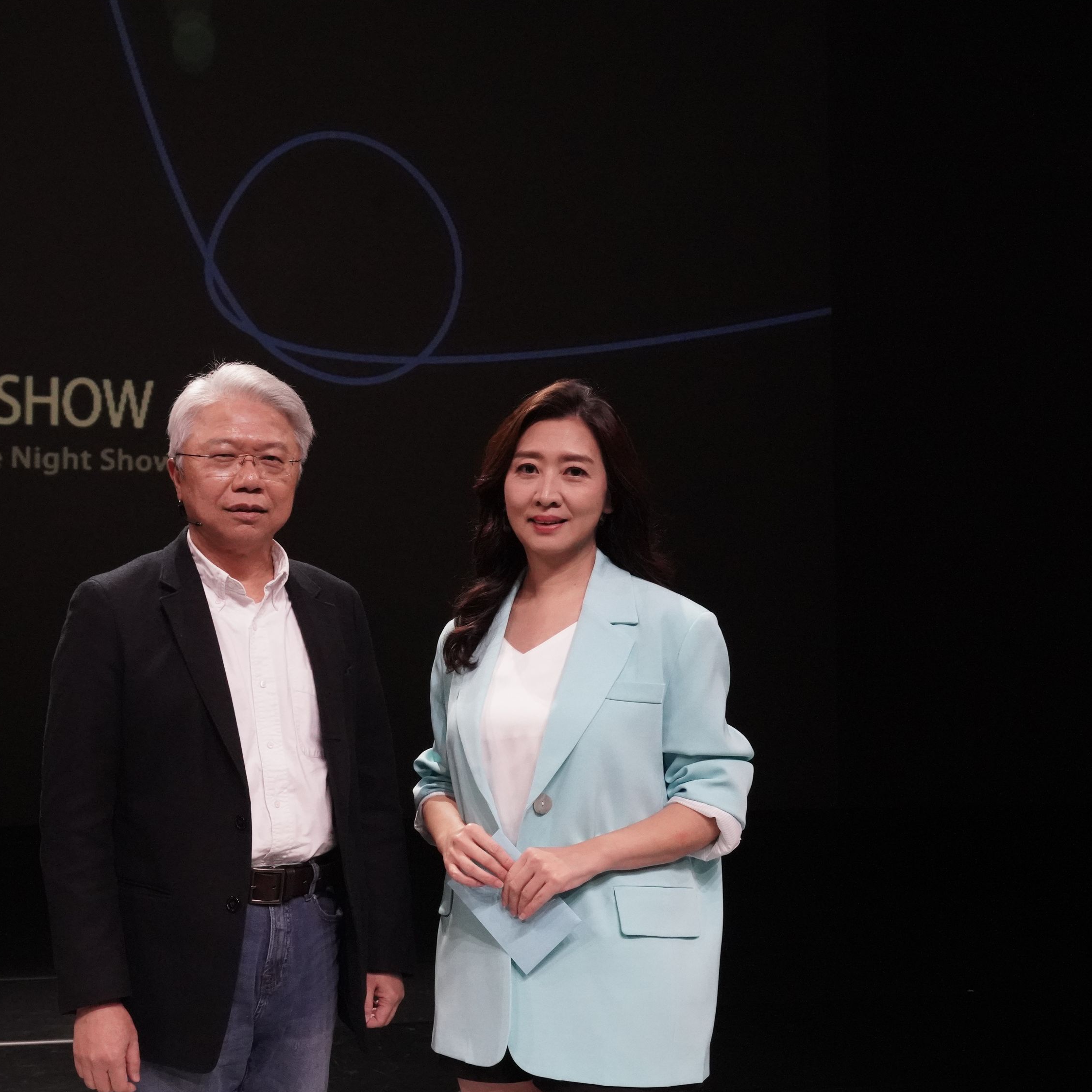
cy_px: 553
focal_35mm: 41
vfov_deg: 40.9
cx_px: 254
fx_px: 1463
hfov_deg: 39.6
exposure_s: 1/125
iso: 12800
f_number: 11
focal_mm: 31
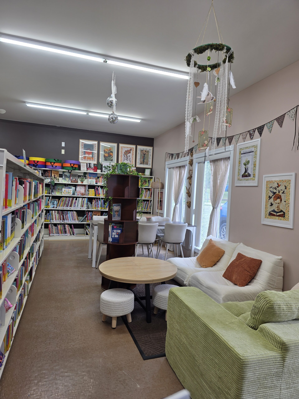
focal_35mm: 23
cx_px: 150
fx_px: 265
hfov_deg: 58.9
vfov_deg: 73.9
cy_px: 200
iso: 25
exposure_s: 1/120
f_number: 1.7
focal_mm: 6.3
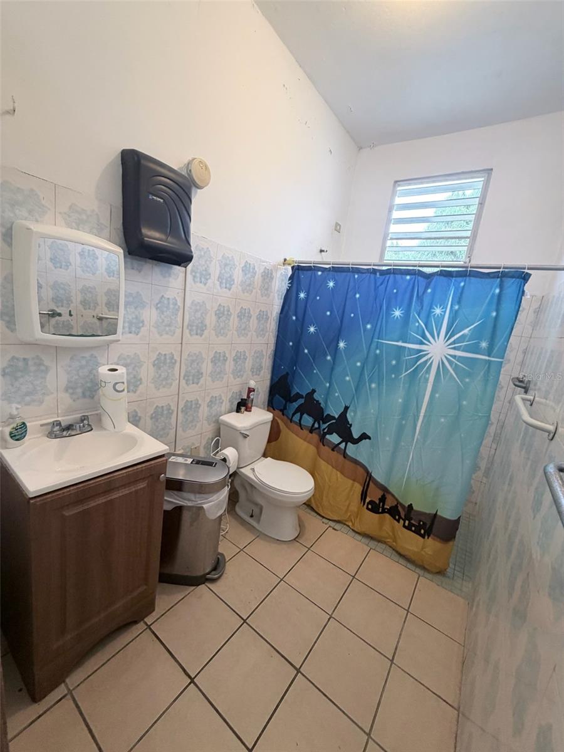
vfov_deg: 102.1
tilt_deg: -11.2
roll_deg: -8.0
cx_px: 282
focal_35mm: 14
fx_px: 304
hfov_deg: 85.7
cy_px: 376
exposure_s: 1/60
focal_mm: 2.22
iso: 250
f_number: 2.2
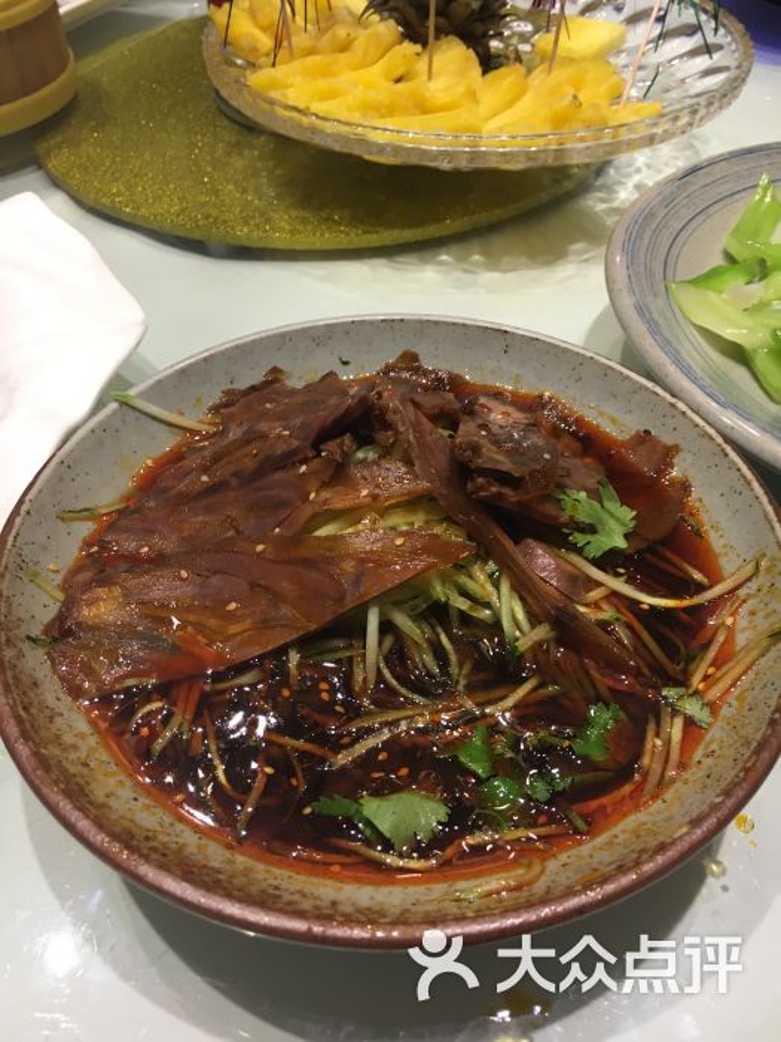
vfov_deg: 61.7
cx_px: 390
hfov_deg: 48.2
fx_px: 872
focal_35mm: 29
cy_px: 521
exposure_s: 1/33
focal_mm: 4.15
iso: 64
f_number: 2.2
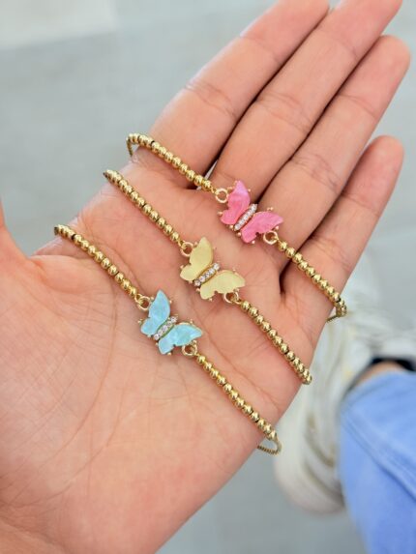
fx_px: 769
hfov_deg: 30.3
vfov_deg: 39.6
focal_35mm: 48
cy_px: 277
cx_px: 208
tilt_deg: -54.1
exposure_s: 1/60
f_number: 1.78
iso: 80
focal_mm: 6.76
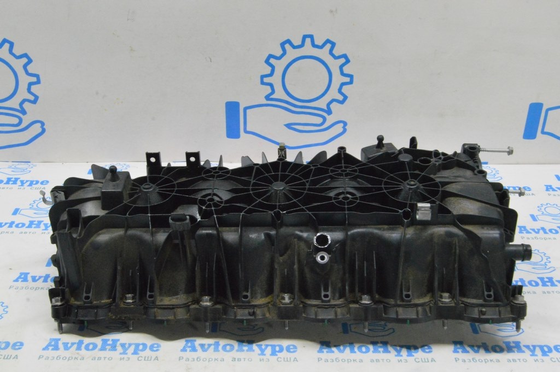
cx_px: 280
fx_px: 723
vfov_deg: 28.9
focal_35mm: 46
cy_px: 186
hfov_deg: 42.4
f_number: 20
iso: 6400
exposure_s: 1/20
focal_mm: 31
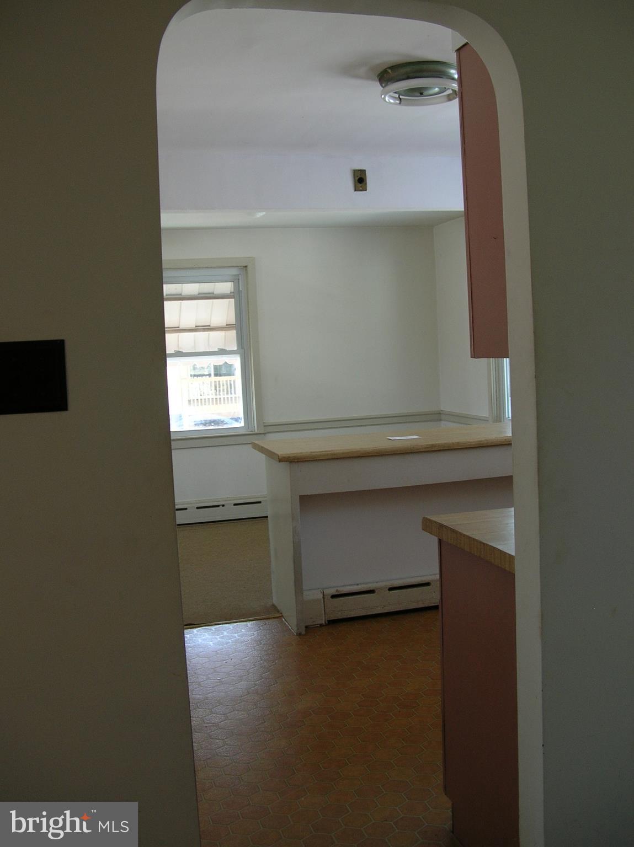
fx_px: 881
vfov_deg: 51.4
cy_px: 424
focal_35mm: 36
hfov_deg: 39.6
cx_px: 317
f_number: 2.7
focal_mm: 6
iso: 50
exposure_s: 1/31.4
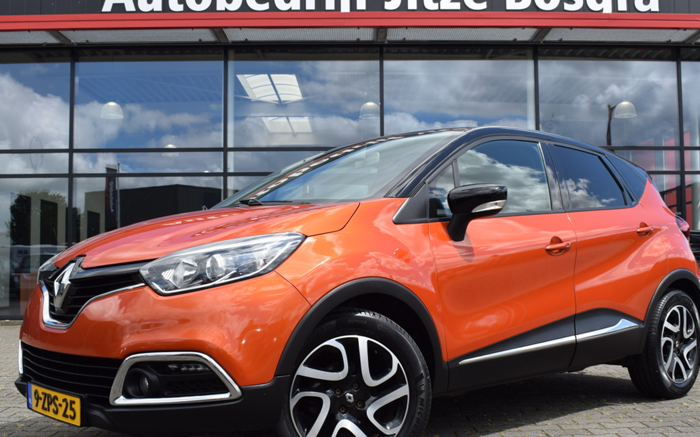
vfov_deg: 30.5
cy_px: 228
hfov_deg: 47.2
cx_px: 361
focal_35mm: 42
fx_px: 801
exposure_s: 1/320
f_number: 8
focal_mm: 24
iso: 200
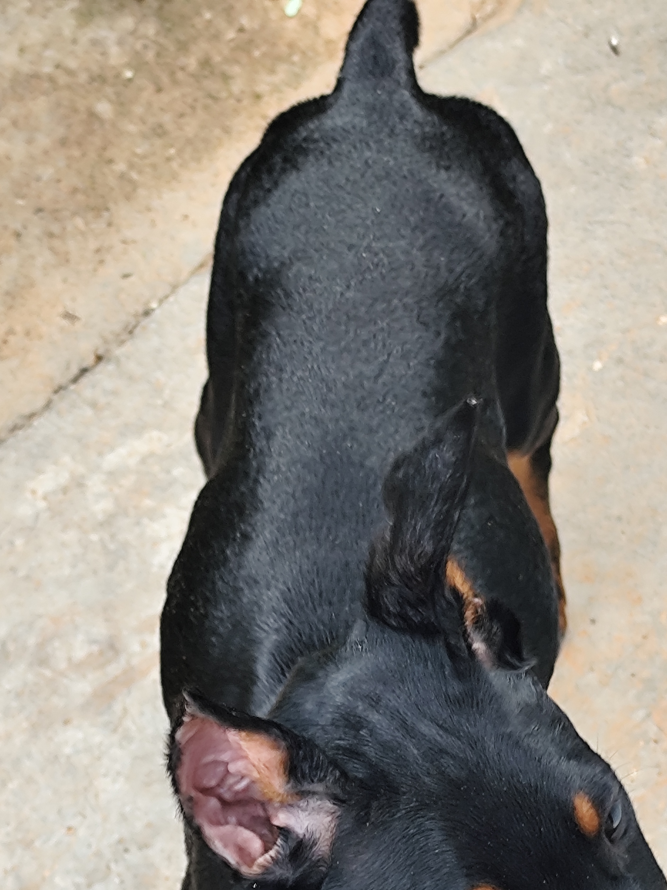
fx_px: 3905
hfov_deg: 9.8
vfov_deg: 12.9
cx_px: 413
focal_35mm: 152
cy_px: 727
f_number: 1.65
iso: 50
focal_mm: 6.19
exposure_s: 1/120
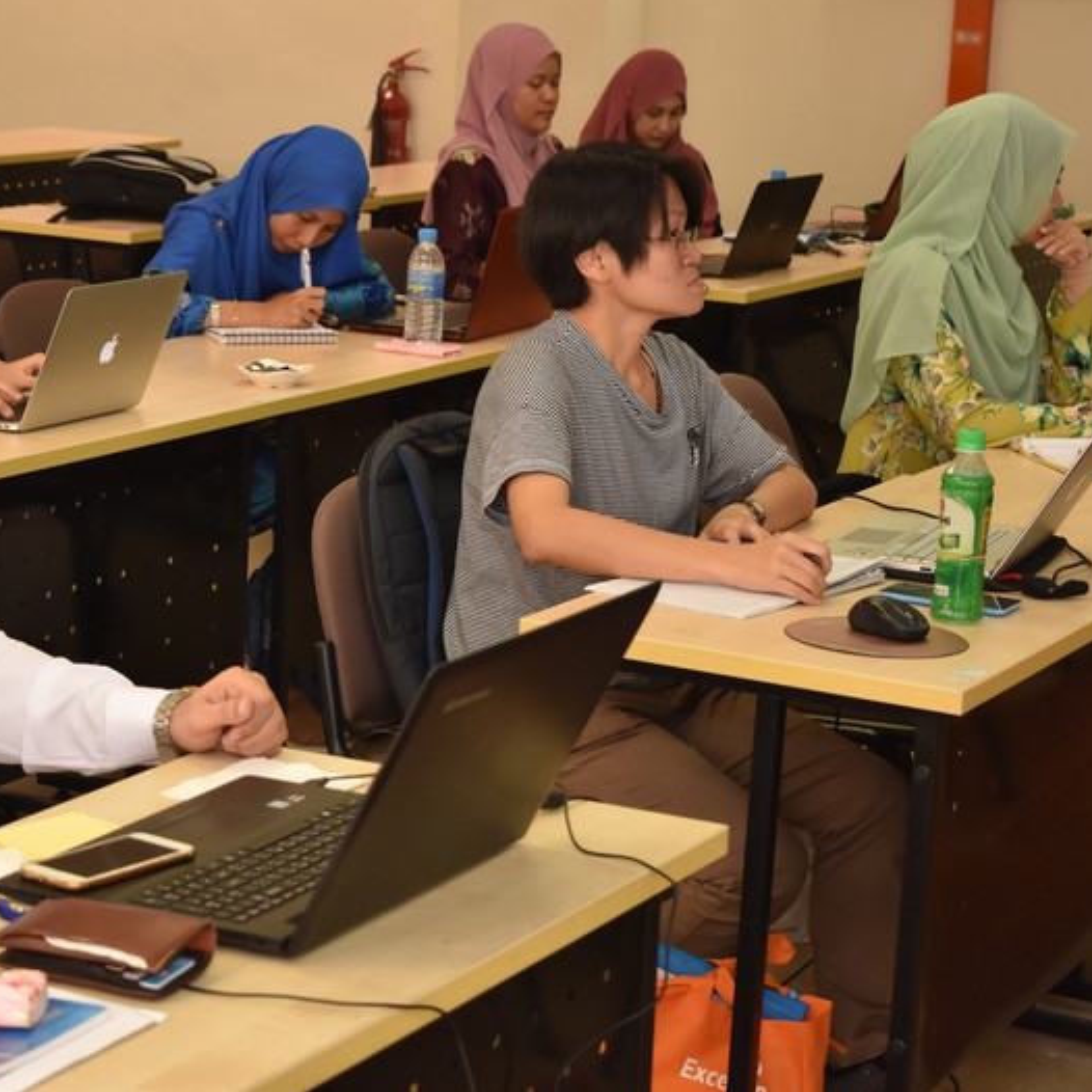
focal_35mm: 93
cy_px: 541
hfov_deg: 18.6
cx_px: 322
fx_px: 3319
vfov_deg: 18.7
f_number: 5.3
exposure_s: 1/200
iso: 1100
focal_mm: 48
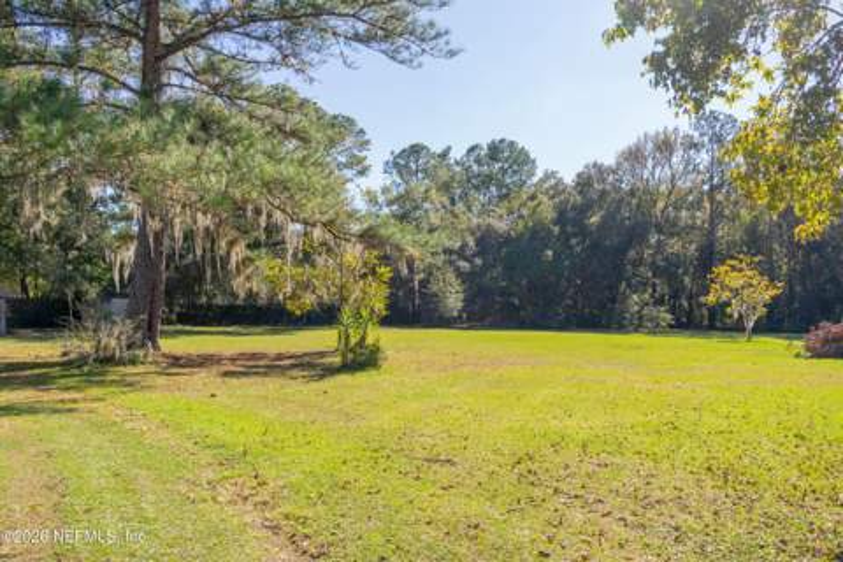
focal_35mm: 28
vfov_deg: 46.4
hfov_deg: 65.5
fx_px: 656
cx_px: 422
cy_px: 281
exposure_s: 1/200
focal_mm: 28
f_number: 13
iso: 400
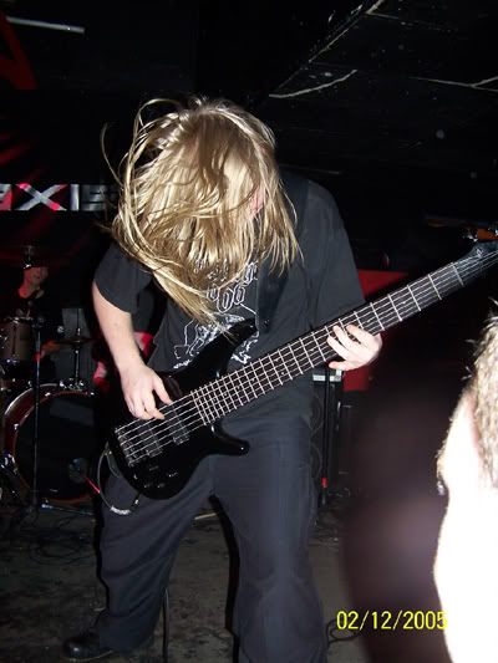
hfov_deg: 37.7
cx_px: 249
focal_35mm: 38
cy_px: 332
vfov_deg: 49.0
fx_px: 729
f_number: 2.8
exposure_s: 1/60
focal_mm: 6.3
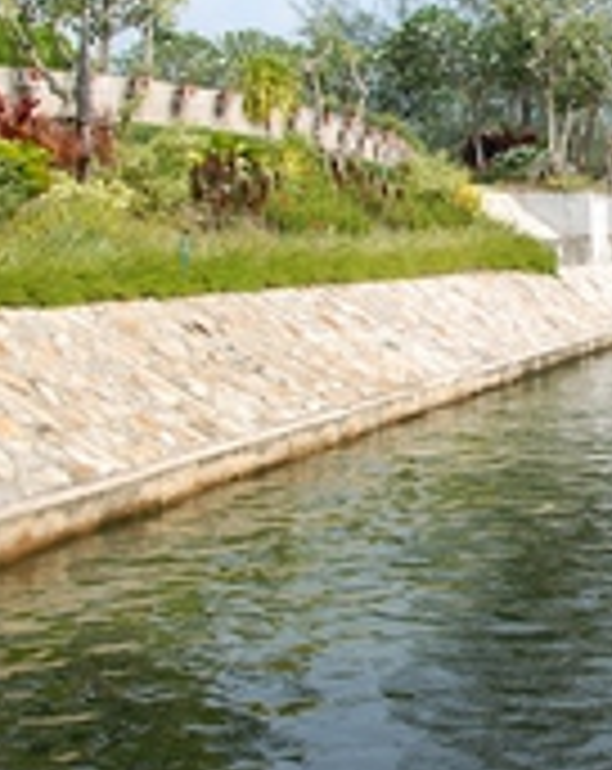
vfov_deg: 28.3
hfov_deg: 21.5
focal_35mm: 67
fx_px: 1522
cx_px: 688
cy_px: 306
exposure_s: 1/200
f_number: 7.1
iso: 100
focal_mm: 18
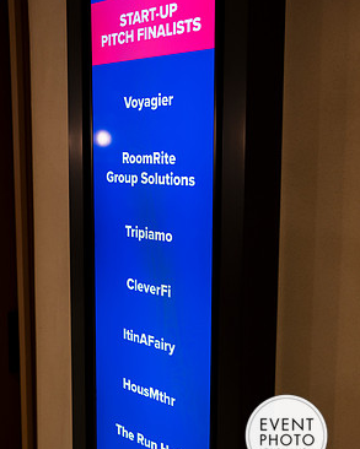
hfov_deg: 33.4
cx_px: 183
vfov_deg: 41.1
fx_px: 599
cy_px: 239
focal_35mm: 45
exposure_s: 1/200
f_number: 3.2
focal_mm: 39
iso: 800
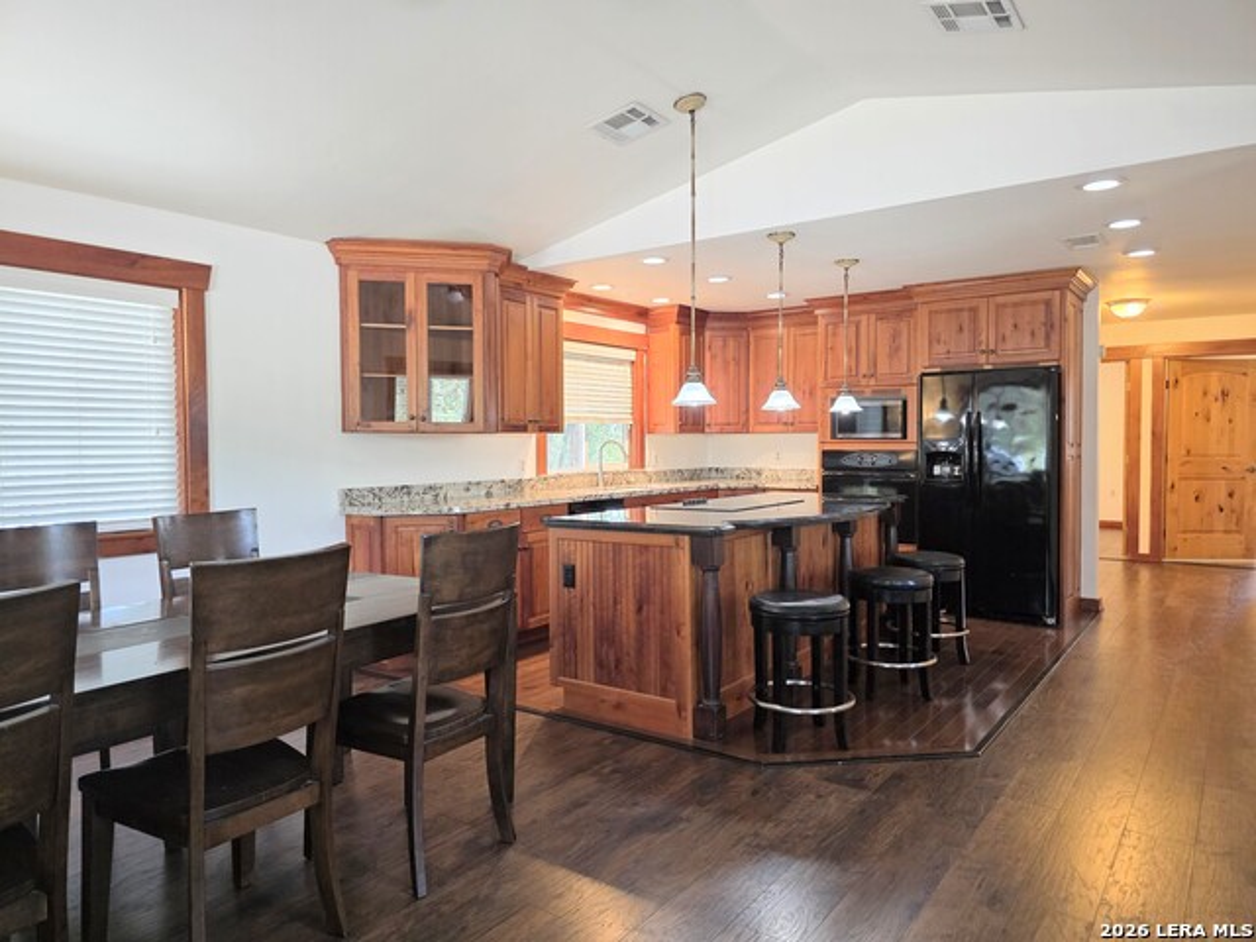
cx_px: 628
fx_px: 835
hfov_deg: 73.9
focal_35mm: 23
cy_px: 471
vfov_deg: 58.9
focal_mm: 6.3
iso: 400
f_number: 1.7
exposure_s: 1/120
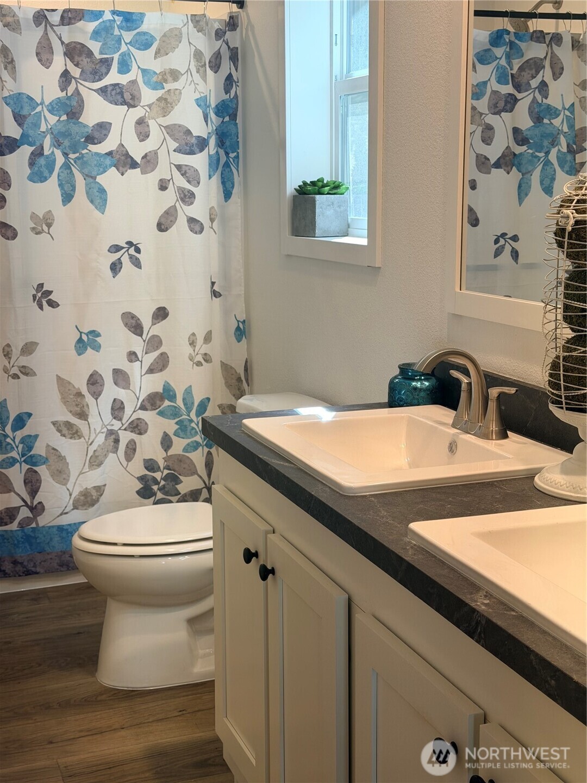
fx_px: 1085
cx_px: 294
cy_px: 392
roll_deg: +0.8
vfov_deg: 39.7
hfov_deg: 30.3
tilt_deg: -12.1
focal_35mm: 48
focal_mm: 6.76
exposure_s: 1/168
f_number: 1.78
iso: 64
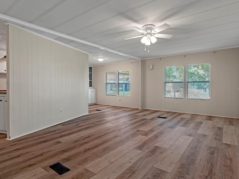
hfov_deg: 81.7
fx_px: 138
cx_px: 114
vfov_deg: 66.0
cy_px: 89
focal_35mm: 20
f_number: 9.5
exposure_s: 1/10
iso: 800
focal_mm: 12
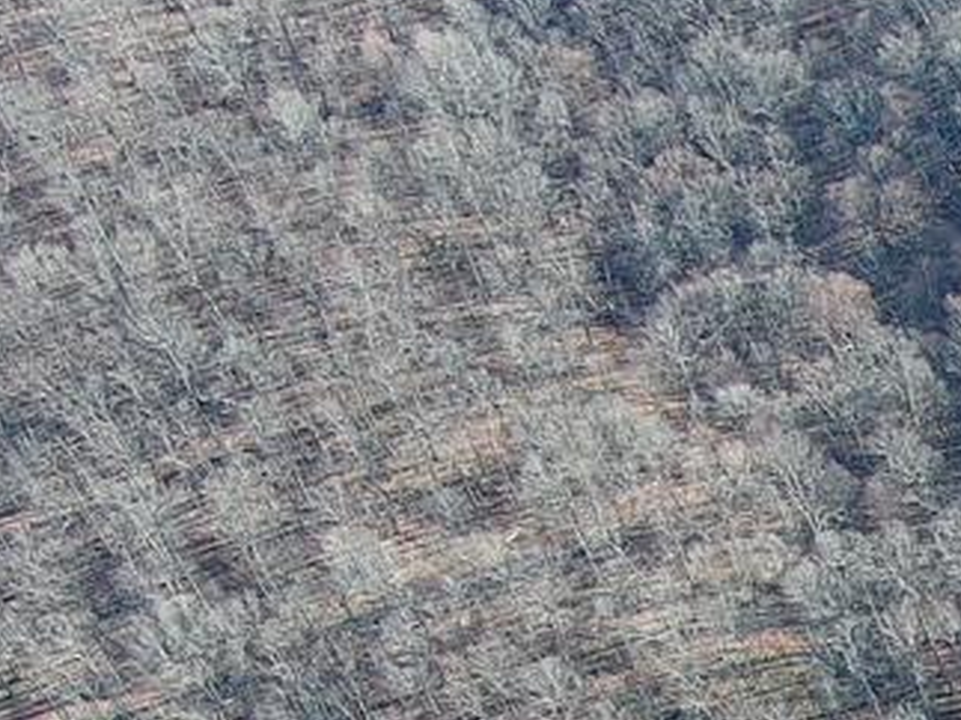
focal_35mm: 177
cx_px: 2922
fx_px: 4912
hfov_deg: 9.0
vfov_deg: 7.8
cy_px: 1706
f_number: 2.8
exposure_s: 1/222
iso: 100
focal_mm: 10.57
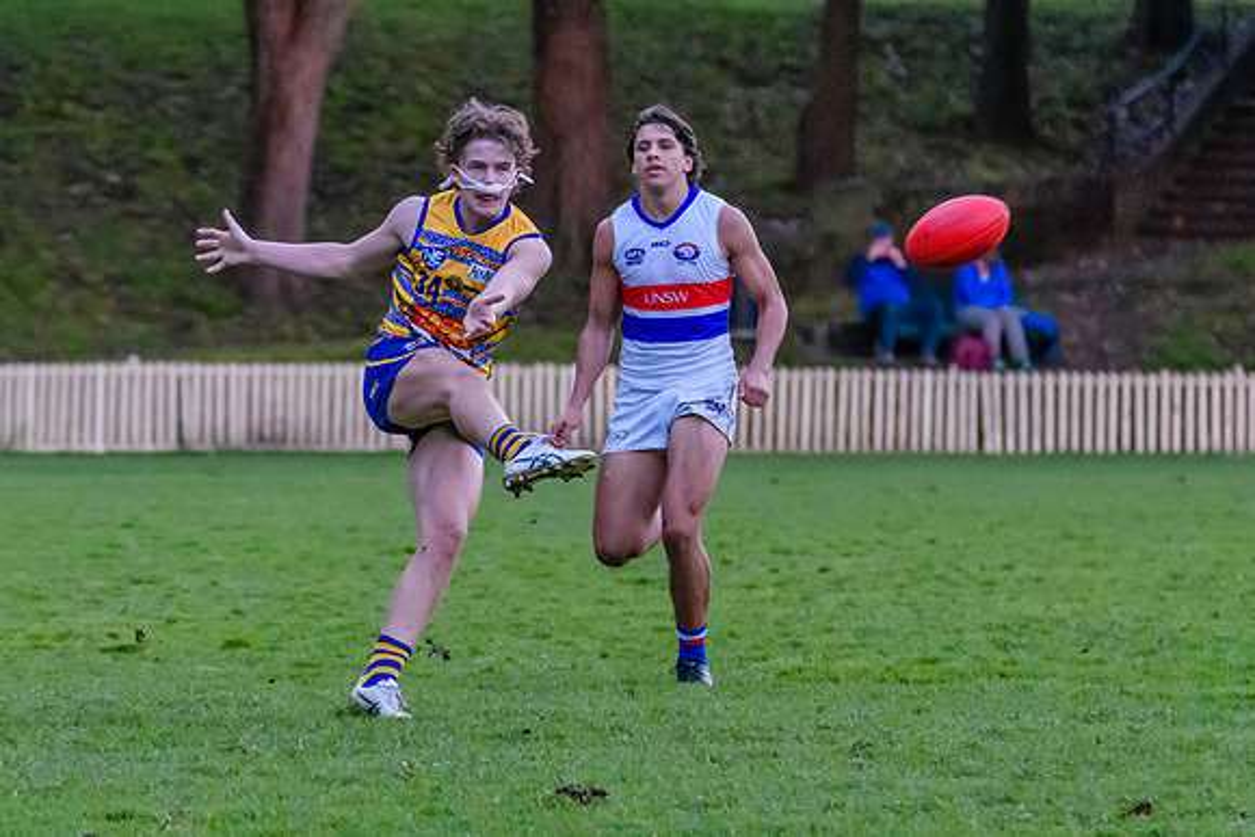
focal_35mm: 405
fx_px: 14123
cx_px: 575
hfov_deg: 5.1
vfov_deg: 3.4
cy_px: 483
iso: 10000
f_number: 5.3
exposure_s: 1/1600
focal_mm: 220
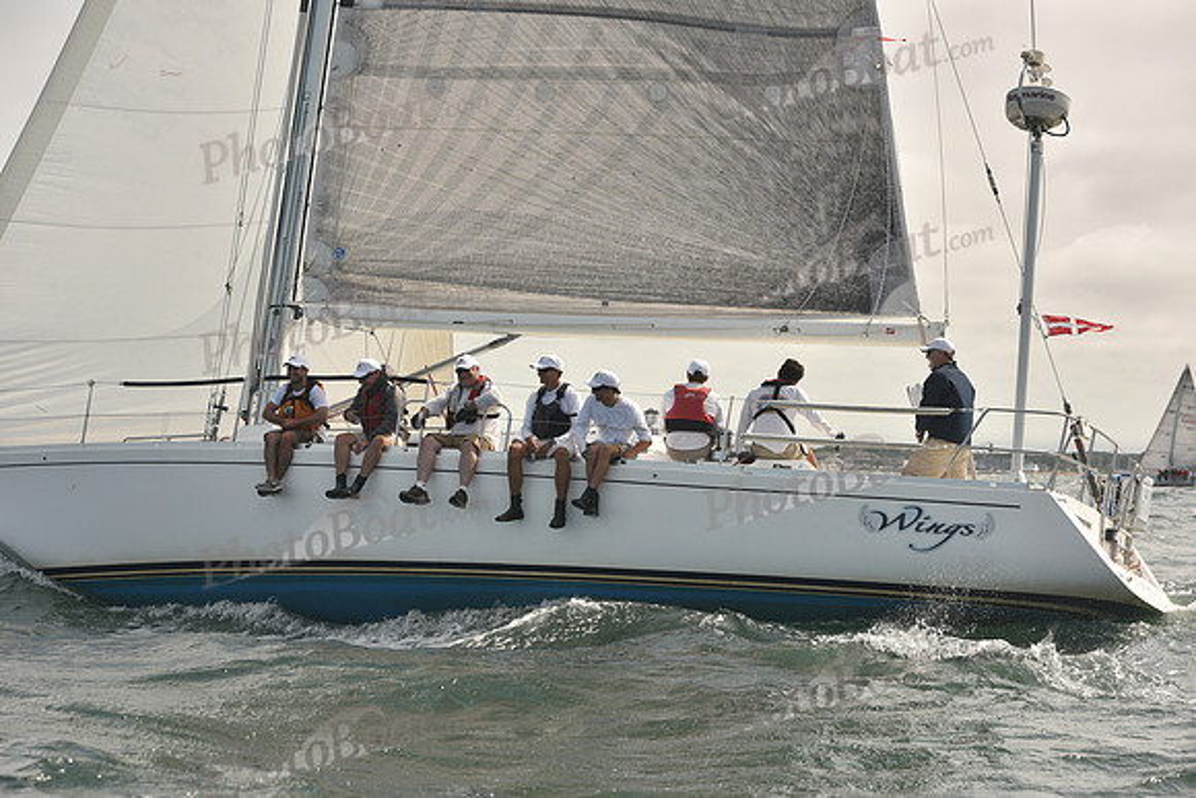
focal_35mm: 82
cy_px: 399
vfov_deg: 16.7
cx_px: 598
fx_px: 2725
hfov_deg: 24.8
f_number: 5.6
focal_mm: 82
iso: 320
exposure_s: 1/1000
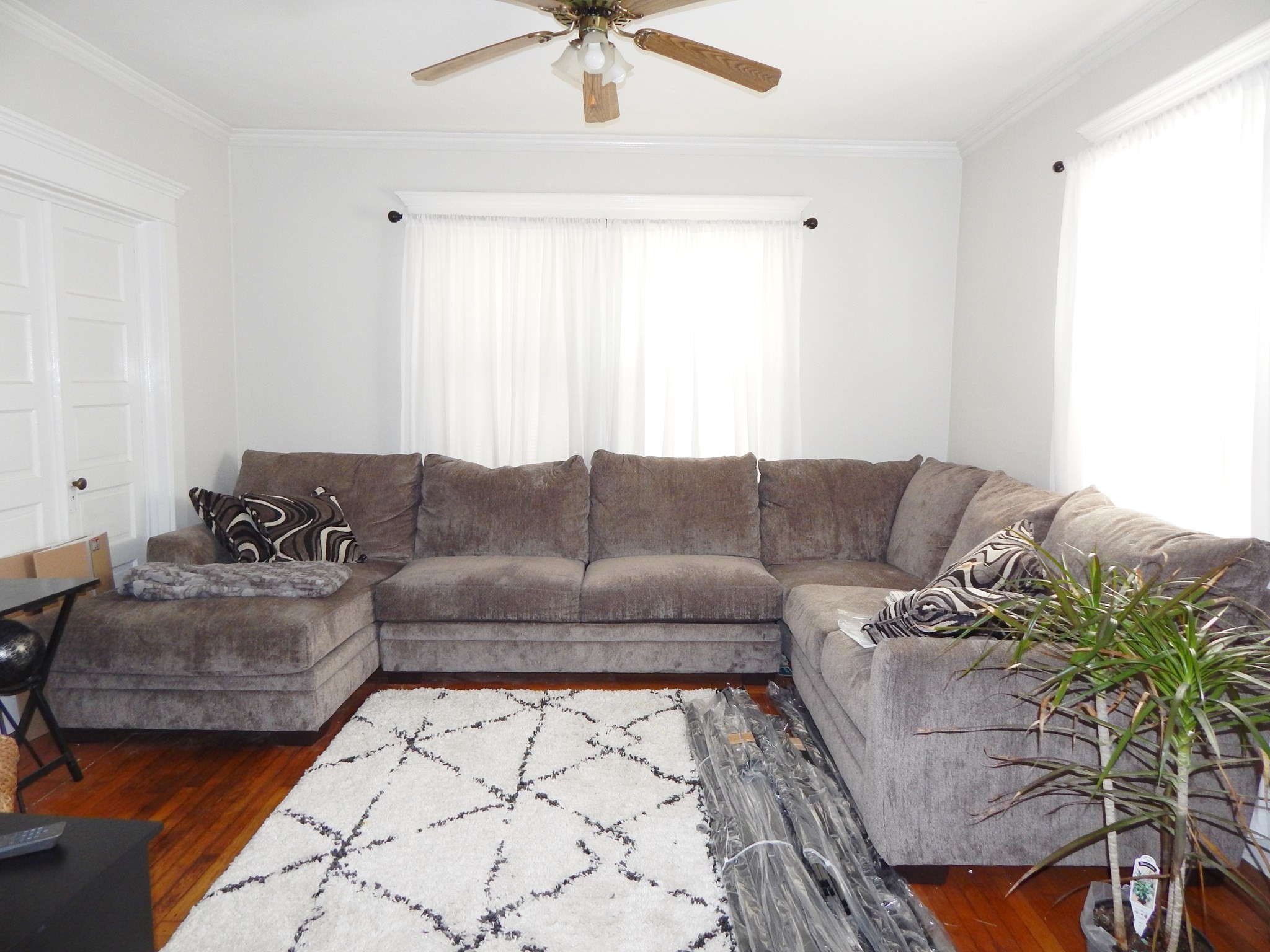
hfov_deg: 73.9
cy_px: 476
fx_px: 844
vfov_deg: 58.9
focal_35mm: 23
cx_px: 635
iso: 200
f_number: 3
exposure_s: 1/30
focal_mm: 4
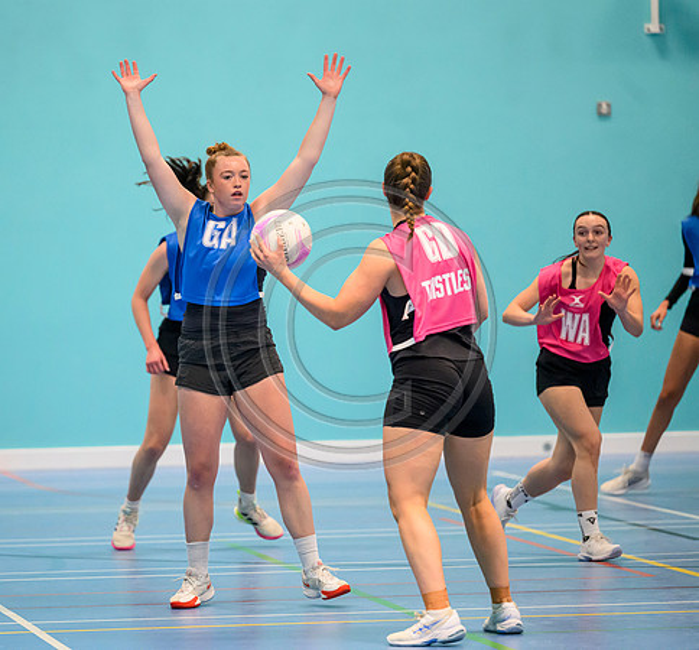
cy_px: 315
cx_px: 197
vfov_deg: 6.7
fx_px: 5579
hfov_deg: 7.2
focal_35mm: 253
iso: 8000
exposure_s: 1/1000
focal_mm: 200
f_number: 2.8
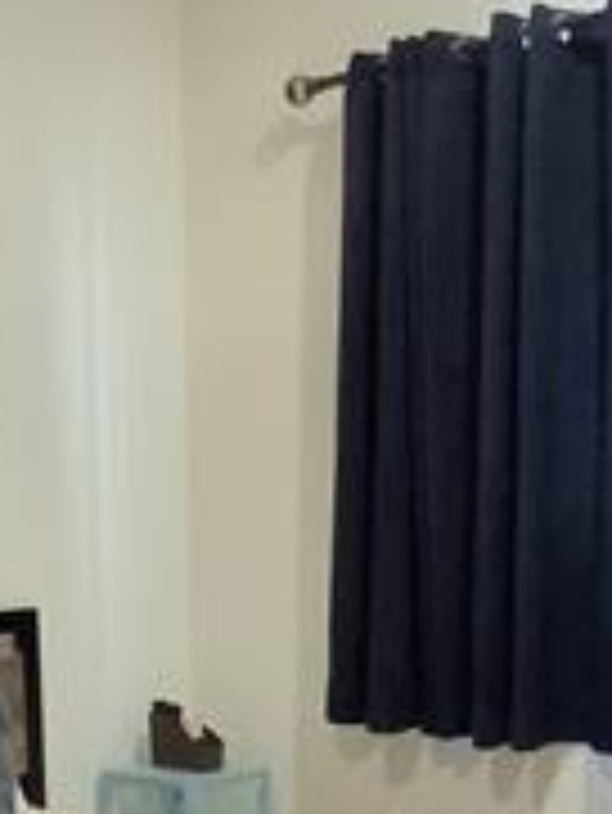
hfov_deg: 21.3
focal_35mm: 68
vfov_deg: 27.7
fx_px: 1601
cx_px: 112
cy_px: 706
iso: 400
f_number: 2.2
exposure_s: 1/24
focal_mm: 1.64
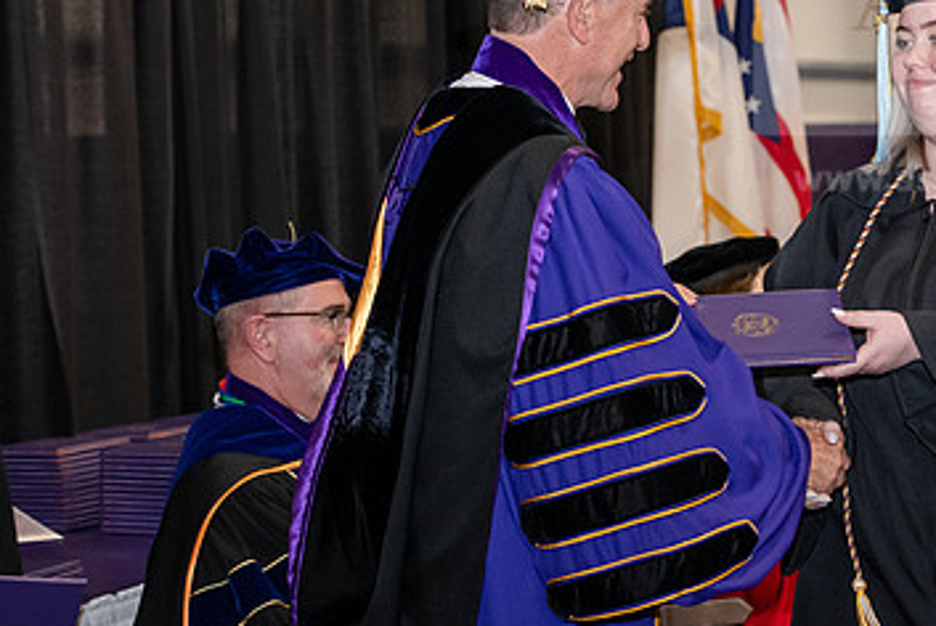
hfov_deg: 17.7
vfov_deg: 11.9
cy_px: 235
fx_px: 2992
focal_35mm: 115
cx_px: 673
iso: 2500
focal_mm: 70
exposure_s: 1/200
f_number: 5
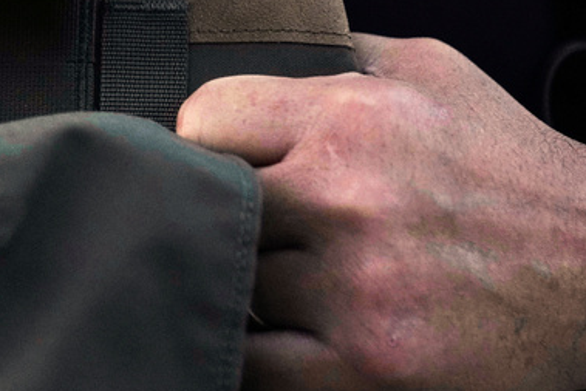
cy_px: 74
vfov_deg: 7.3
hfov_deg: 10.7
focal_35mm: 189
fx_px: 3078
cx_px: -54
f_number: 2.8
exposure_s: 1/4000
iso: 3200
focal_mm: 70
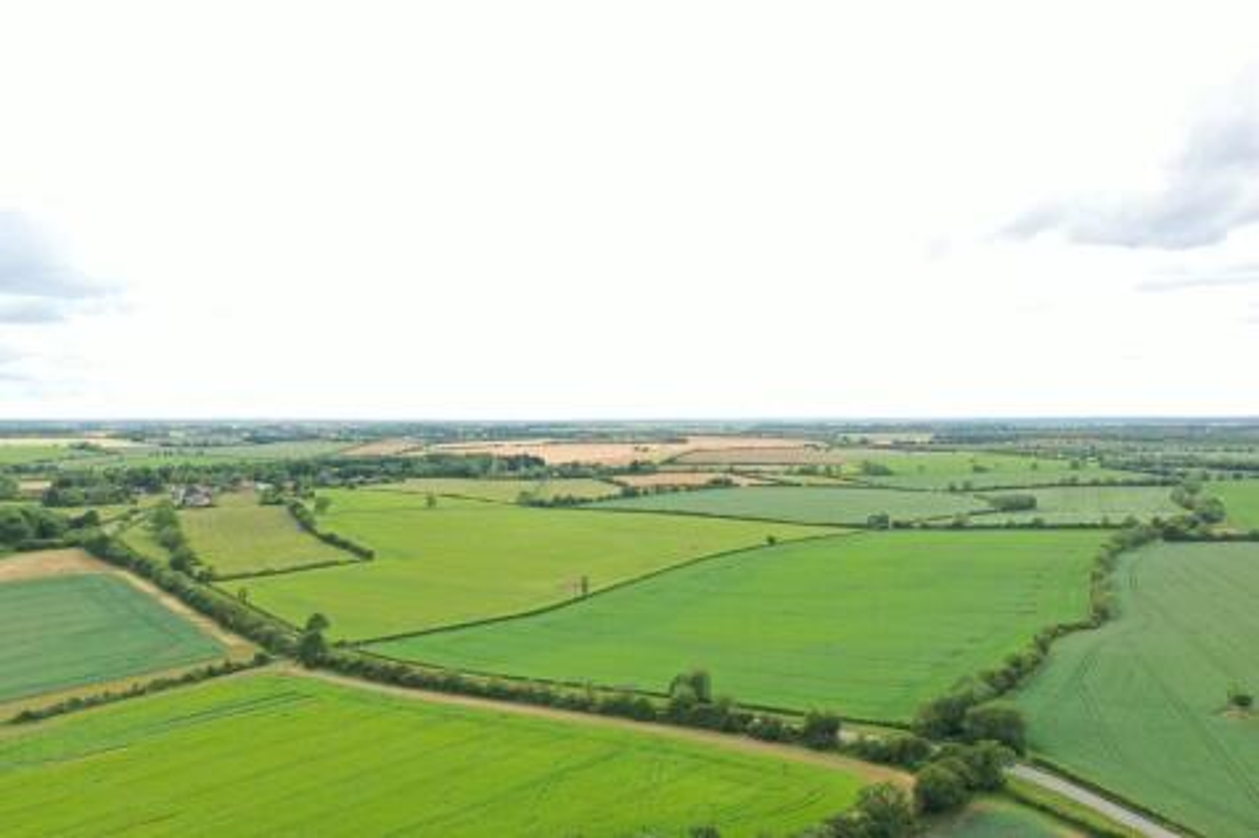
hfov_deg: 65.5
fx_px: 979
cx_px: 630
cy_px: 419
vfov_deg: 46.4
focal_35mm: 28
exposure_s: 1/200
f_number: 5
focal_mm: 10.26
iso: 100
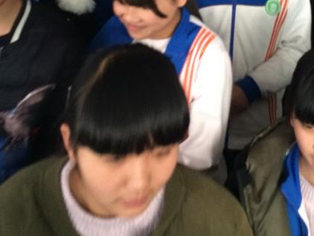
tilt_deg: -14.8
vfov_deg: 21.6
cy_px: -11
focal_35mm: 65
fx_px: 590
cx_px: 208
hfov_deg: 29.6
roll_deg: -2.2
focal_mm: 4.15
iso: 200
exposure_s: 1/33
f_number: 2.2
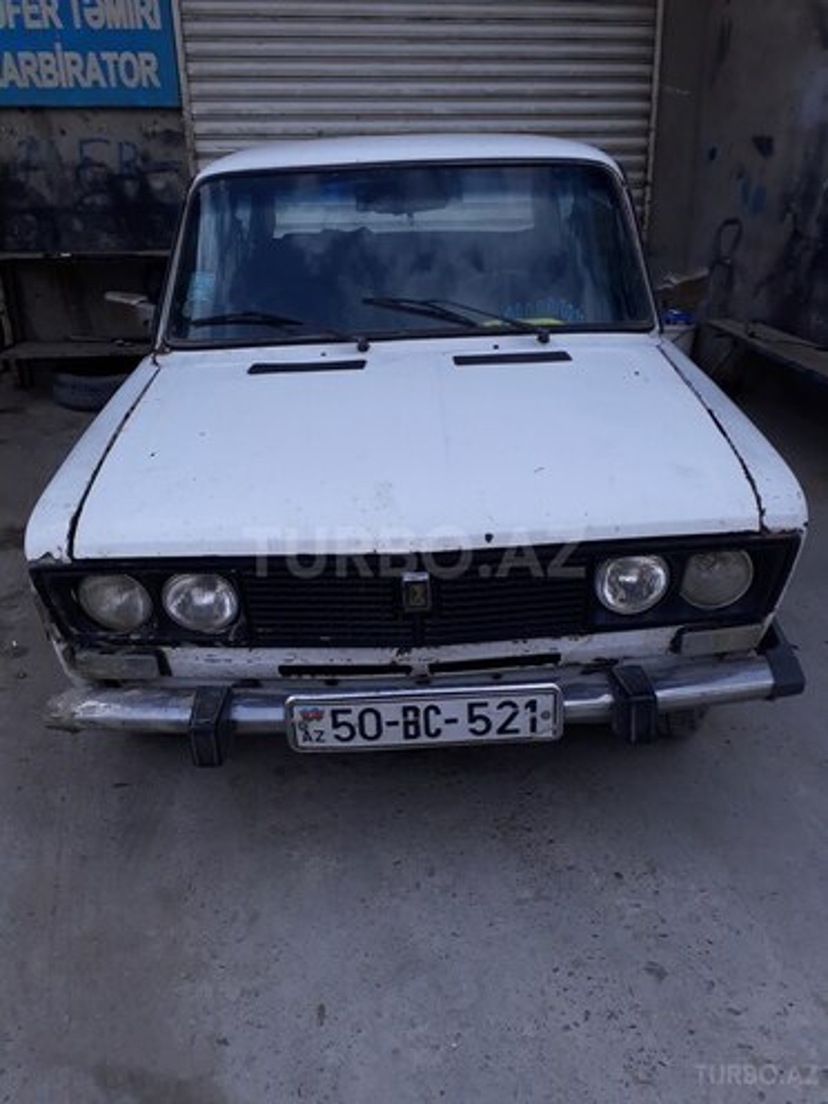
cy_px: 552
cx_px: 414
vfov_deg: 65.3
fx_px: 861
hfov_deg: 51.4
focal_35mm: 27
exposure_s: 1/1577
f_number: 1.9
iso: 40
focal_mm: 3.6
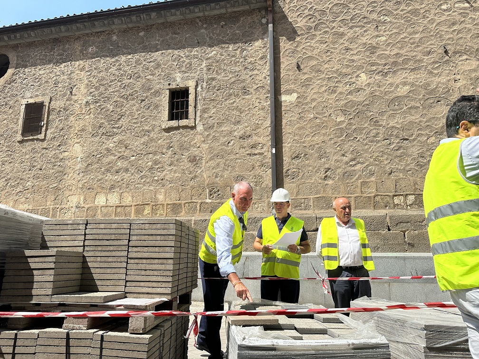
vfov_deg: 56.8
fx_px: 332
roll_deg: -0.3
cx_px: 240
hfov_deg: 71.6
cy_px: 180
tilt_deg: +12.9
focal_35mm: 24
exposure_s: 1/5000
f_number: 1.78
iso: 80
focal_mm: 6.86
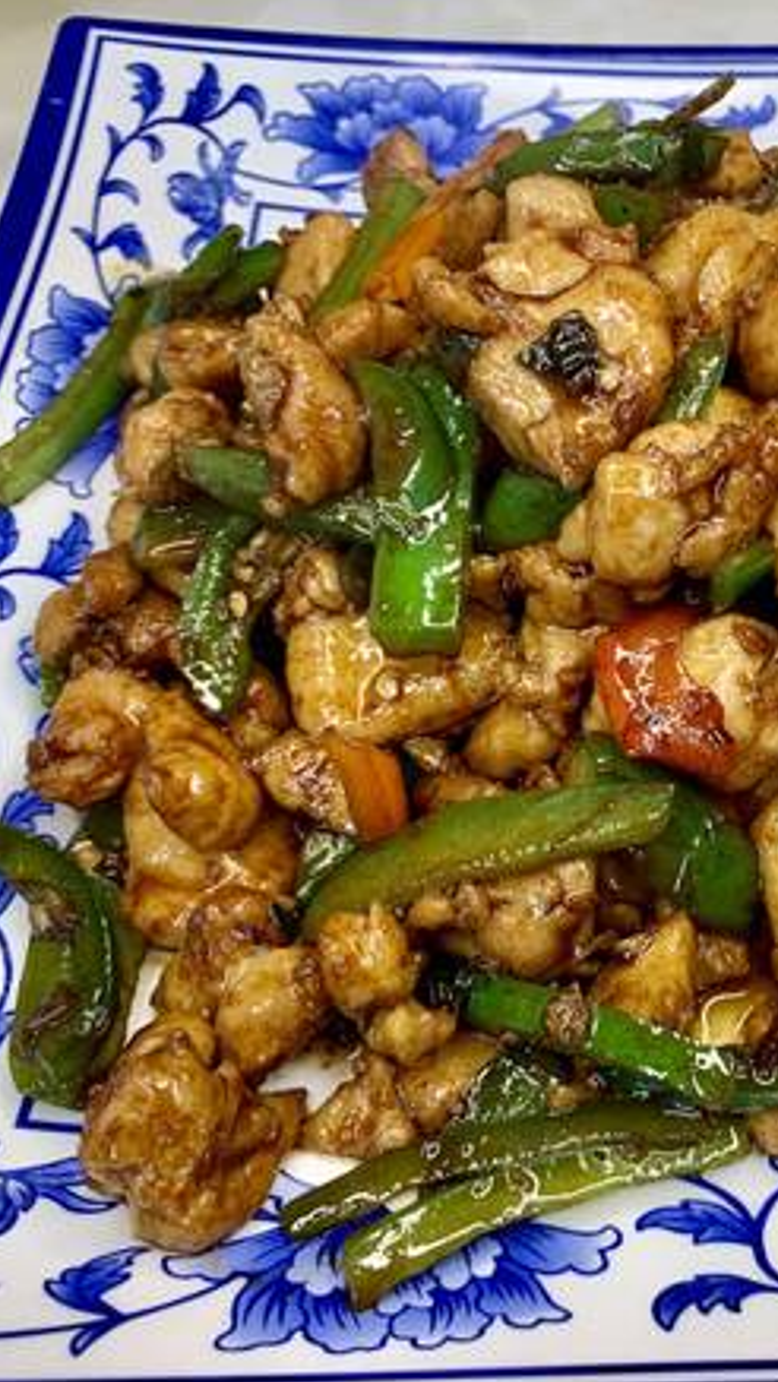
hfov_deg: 29.8
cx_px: 715
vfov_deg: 52.8
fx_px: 1393
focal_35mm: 38
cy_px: 689
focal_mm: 4.25
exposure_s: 1/60
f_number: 1.8
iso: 50
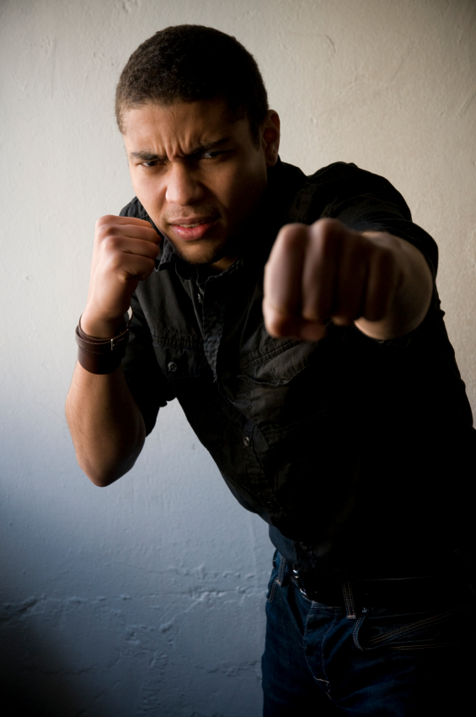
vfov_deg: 29.3
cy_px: 358
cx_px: 238
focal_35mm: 69
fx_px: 1371
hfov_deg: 19.7
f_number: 5
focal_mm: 46
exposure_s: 1/50
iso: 400
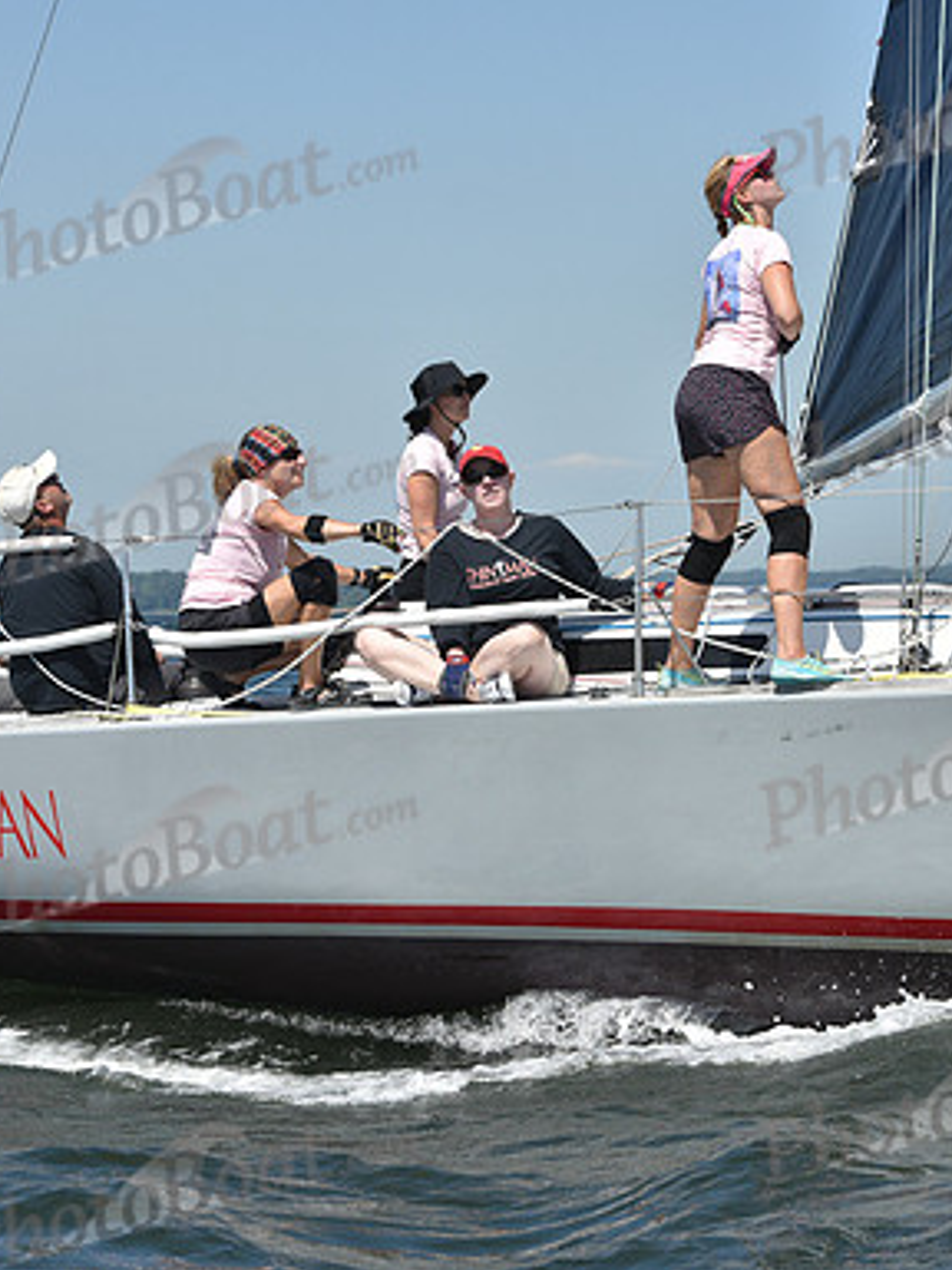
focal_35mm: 138
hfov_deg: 10.7
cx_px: 592
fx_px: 5060
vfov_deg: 14.3
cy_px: 637
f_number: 8
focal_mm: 95
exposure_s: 1/1250
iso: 250
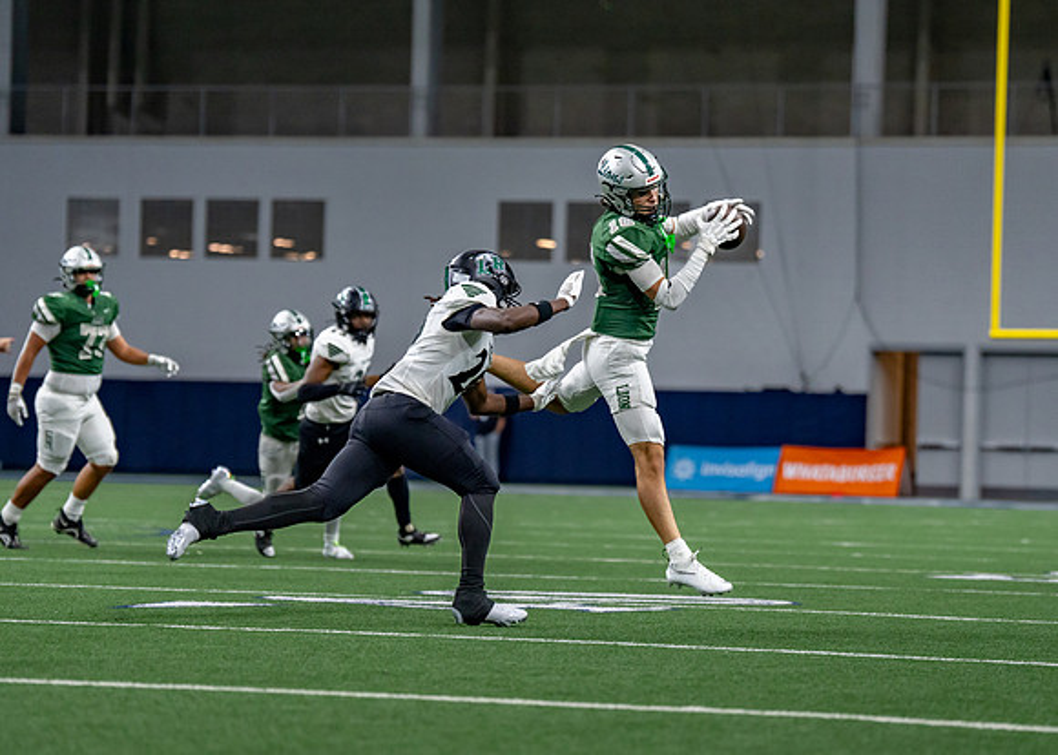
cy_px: 388
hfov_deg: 11.3
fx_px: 5354
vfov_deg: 8.1
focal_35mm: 178
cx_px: 592
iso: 1250
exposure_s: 1/1000
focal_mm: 127
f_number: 2.8
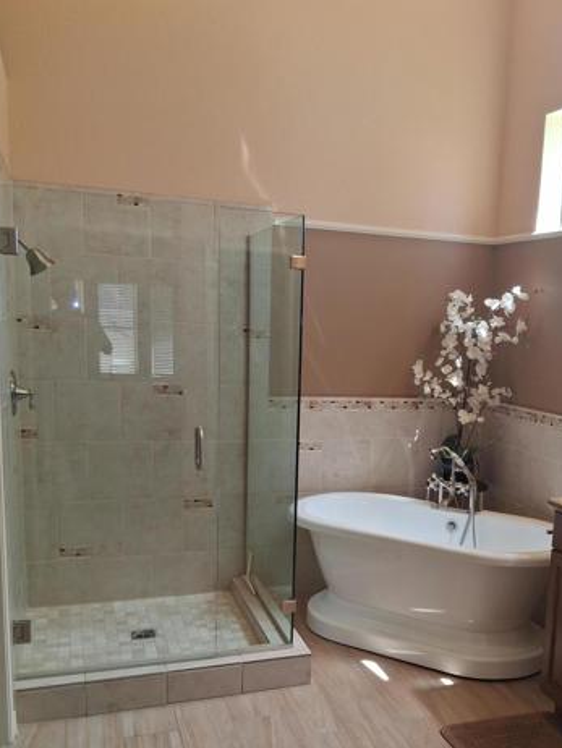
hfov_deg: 39.2
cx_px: 376
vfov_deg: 50.8
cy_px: 465
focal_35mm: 36
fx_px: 779
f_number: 1.8
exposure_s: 1/100
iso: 40
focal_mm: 3.98
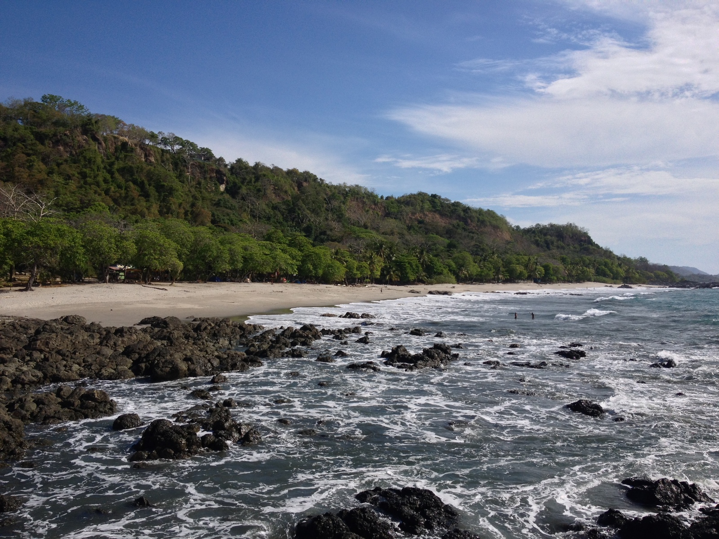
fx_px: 727
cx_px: 360
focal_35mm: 35
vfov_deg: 40.7
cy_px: 270
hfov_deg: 52.6
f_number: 2.4
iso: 50
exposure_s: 1/2513
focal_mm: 4.28
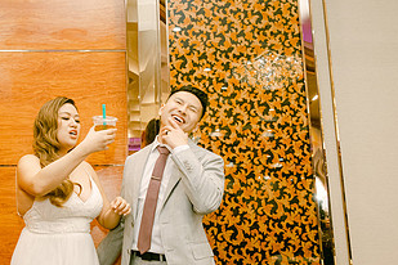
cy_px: 124
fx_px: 509
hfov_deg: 41.1
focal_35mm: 46
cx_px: 86
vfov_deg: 29.2
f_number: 2.8
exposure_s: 1/125
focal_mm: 16
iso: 800
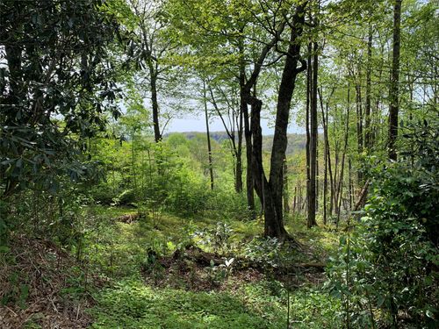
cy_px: 164
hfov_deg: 67.3
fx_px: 330
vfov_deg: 53.1
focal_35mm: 26
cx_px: 220
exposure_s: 1/706
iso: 25
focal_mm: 4.25
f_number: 1.8
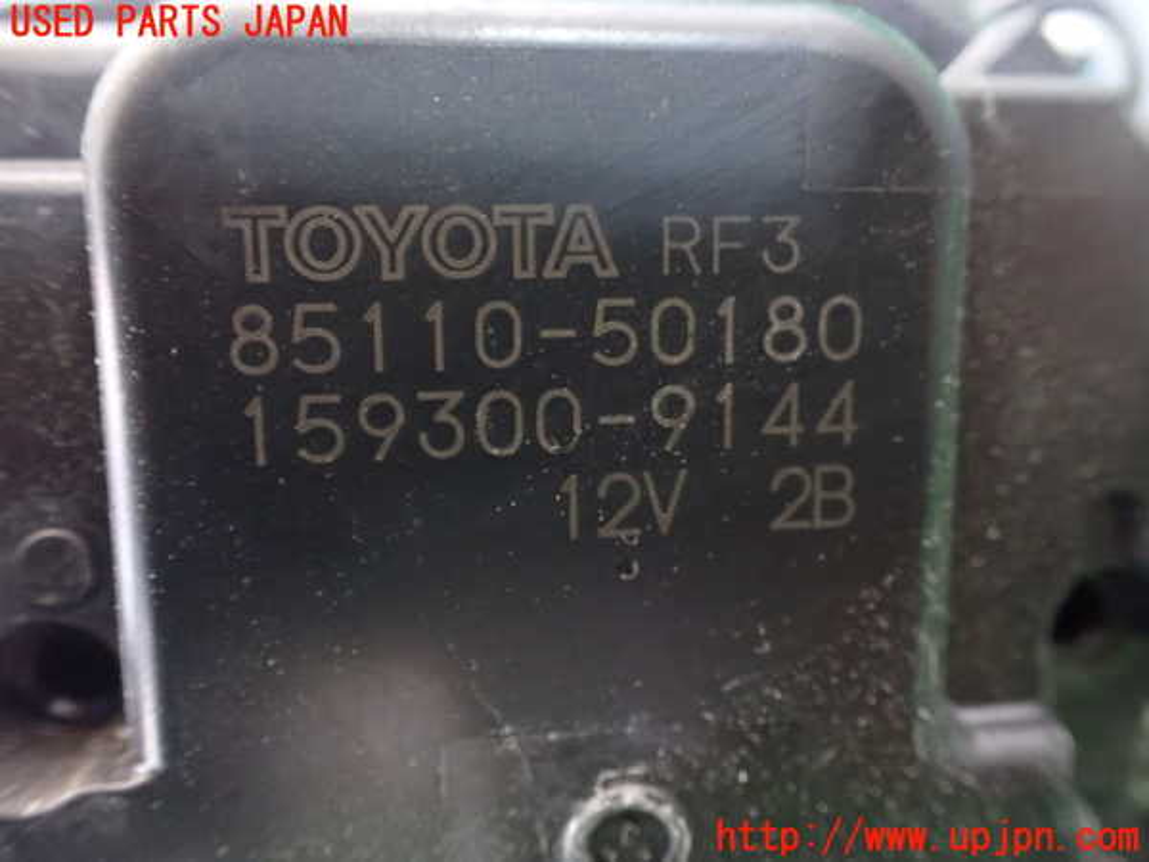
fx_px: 996
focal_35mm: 30
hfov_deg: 60.0
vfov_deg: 46.8
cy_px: 431
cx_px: 574
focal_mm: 5.4
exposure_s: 1/30
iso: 1250
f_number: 2.3
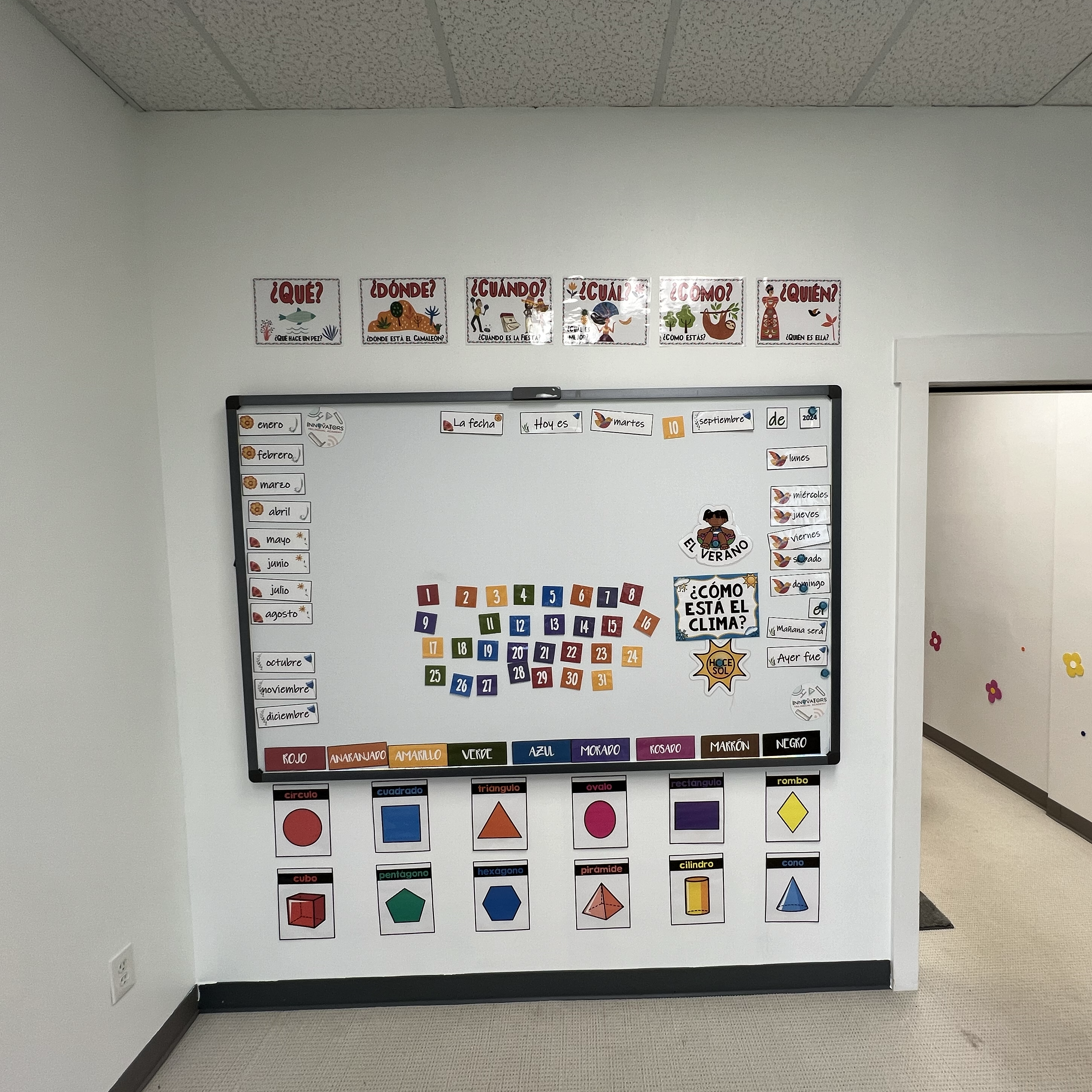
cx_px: 591
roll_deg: +1.9
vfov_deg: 87.4
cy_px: 566
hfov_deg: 87.2
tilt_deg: -4.0
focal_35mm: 16
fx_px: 571
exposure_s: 1/40
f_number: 1.8
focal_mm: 1.57
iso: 40
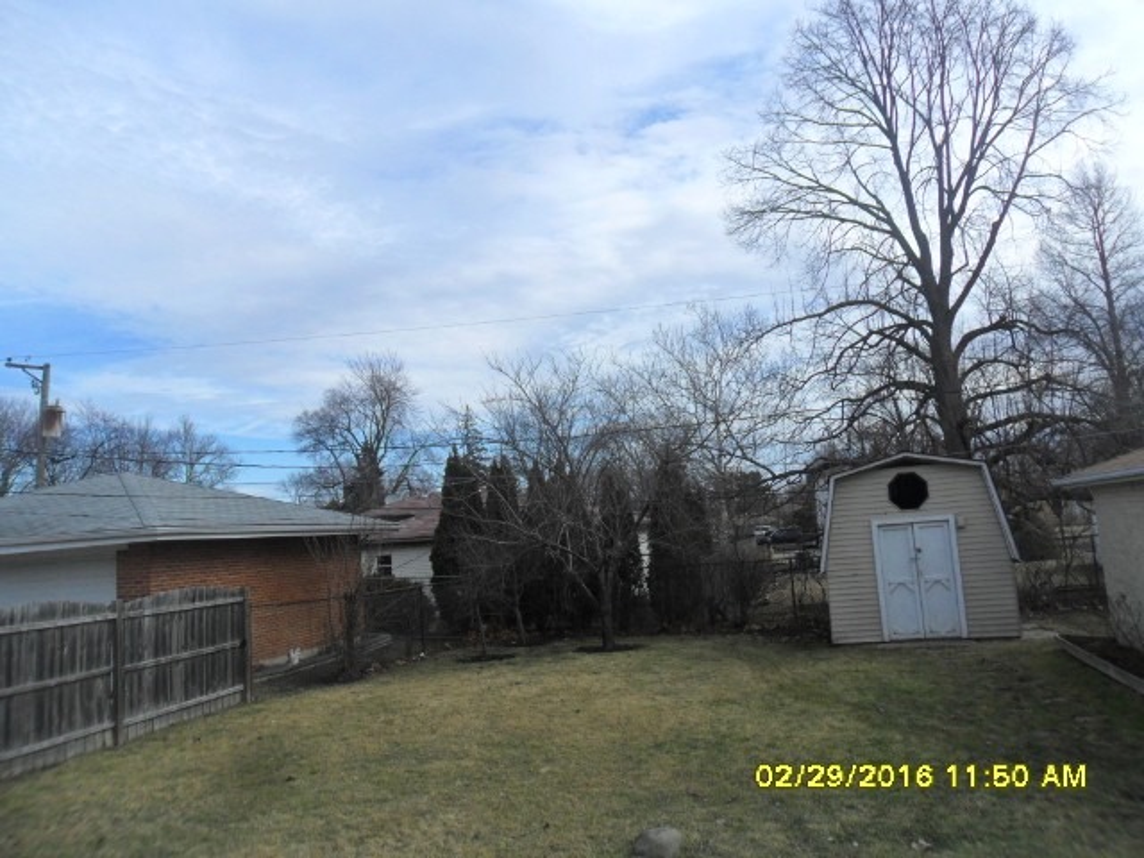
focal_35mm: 27
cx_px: 572
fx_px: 892
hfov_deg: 65.3
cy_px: 429
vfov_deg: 51.4
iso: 100
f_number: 3.5
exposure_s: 1/1000
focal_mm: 4.9
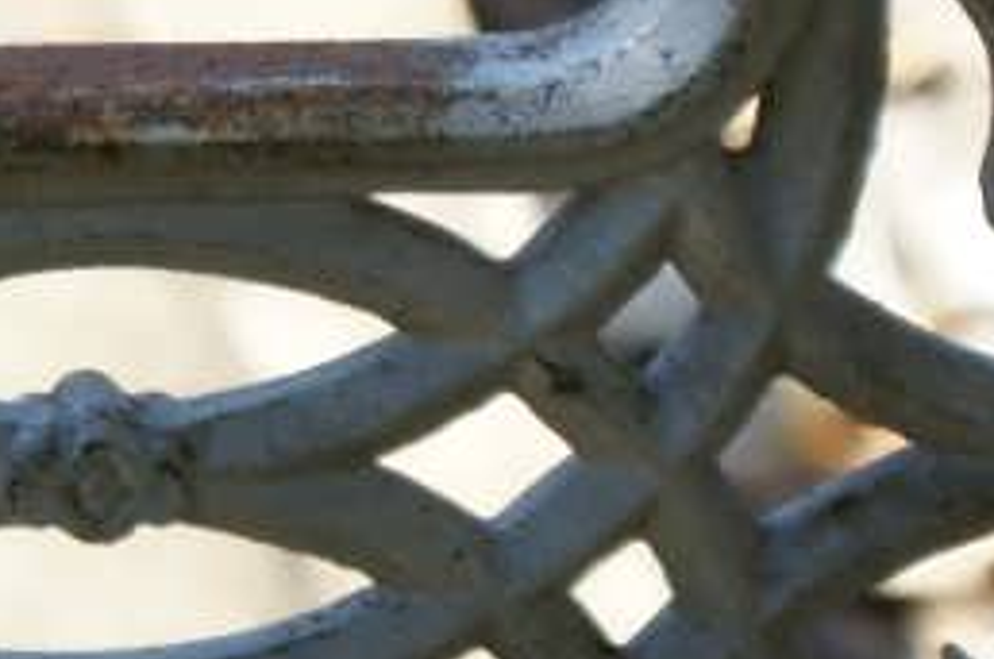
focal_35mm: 489
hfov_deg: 4.2
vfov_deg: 2.8
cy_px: 605
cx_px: -1160
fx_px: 13477
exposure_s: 1/125
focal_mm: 70
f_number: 7.1
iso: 200
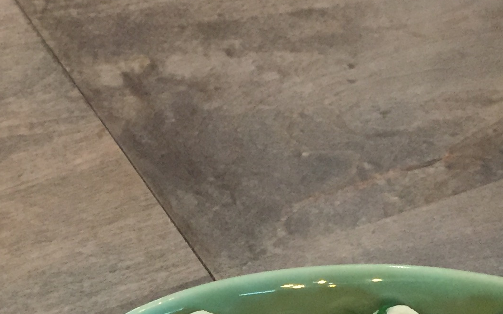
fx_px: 1302
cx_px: 59
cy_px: 363
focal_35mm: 95
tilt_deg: -49.8
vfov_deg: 13.4
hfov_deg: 21.4
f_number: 2.2
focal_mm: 4.15
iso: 250
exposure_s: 1/15
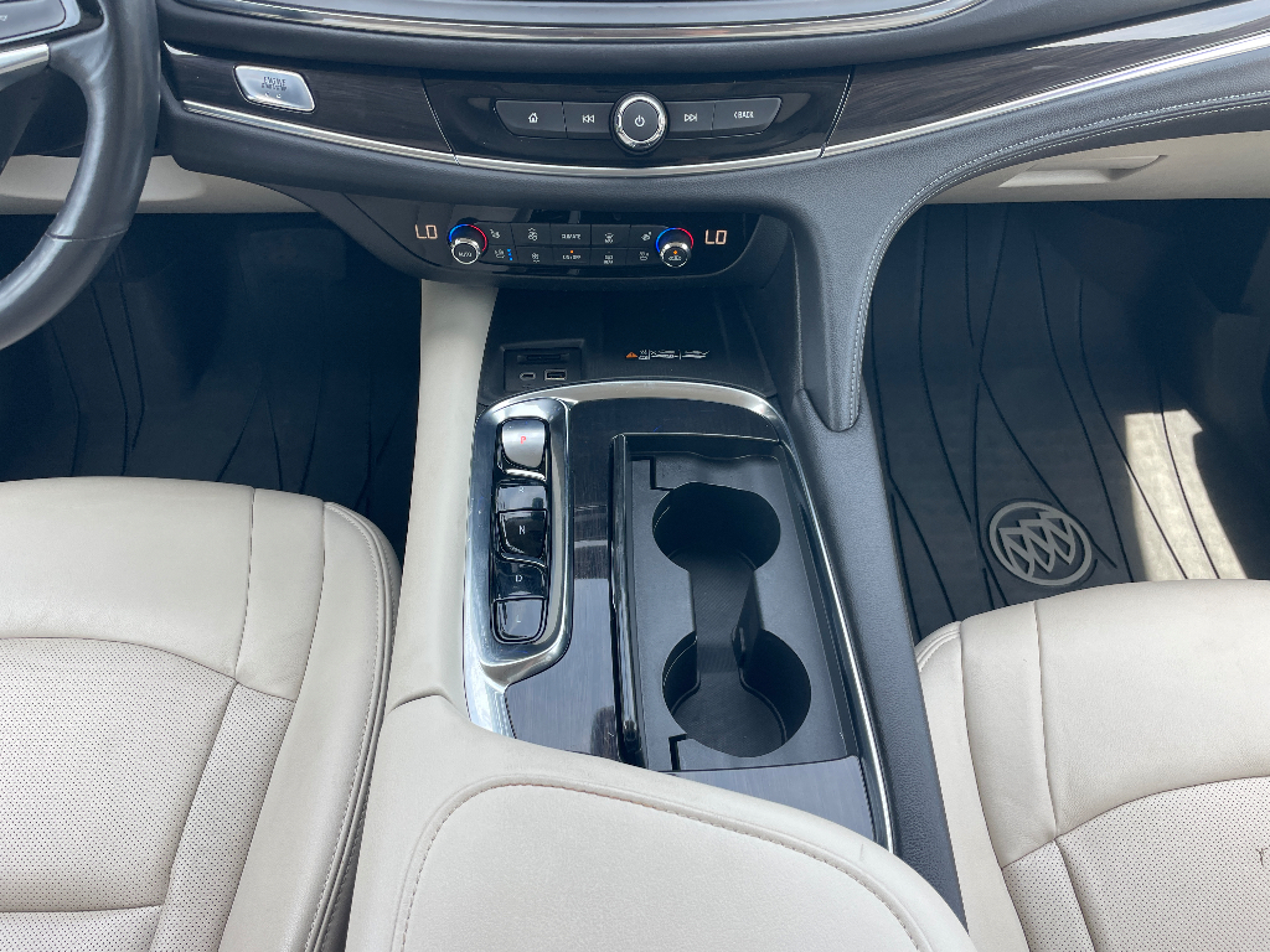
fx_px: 954
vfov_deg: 53.1
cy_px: 476
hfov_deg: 67.3
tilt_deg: -53.7
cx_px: 635
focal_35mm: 26
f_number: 1.6
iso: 32
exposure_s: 1/156
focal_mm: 4.2
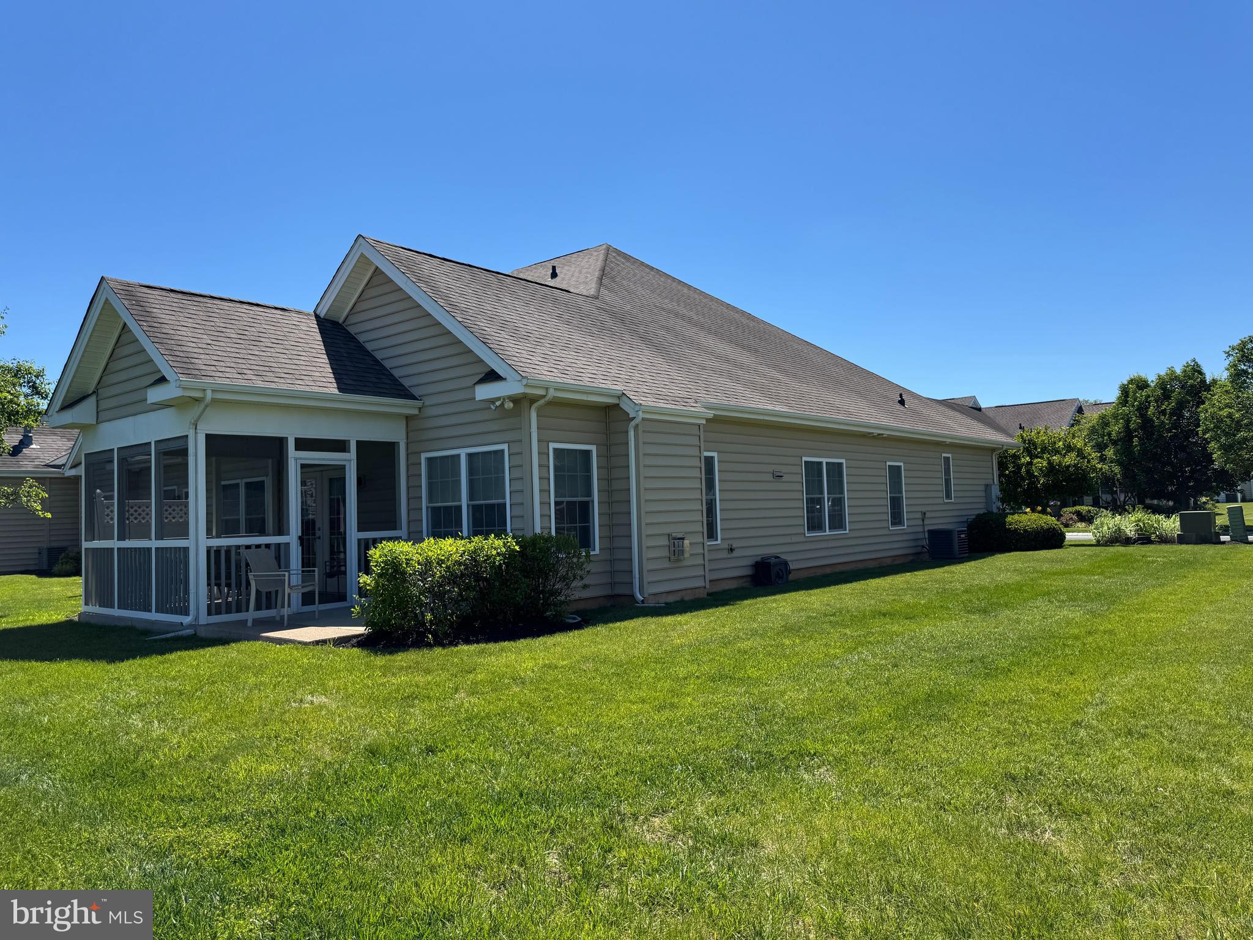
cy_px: 470
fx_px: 869
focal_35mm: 24
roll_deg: +2.2
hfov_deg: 71.6
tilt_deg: +2.8
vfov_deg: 56.8
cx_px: 626
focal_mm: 6.76
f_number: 1.78
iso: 80
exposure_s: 1/4049
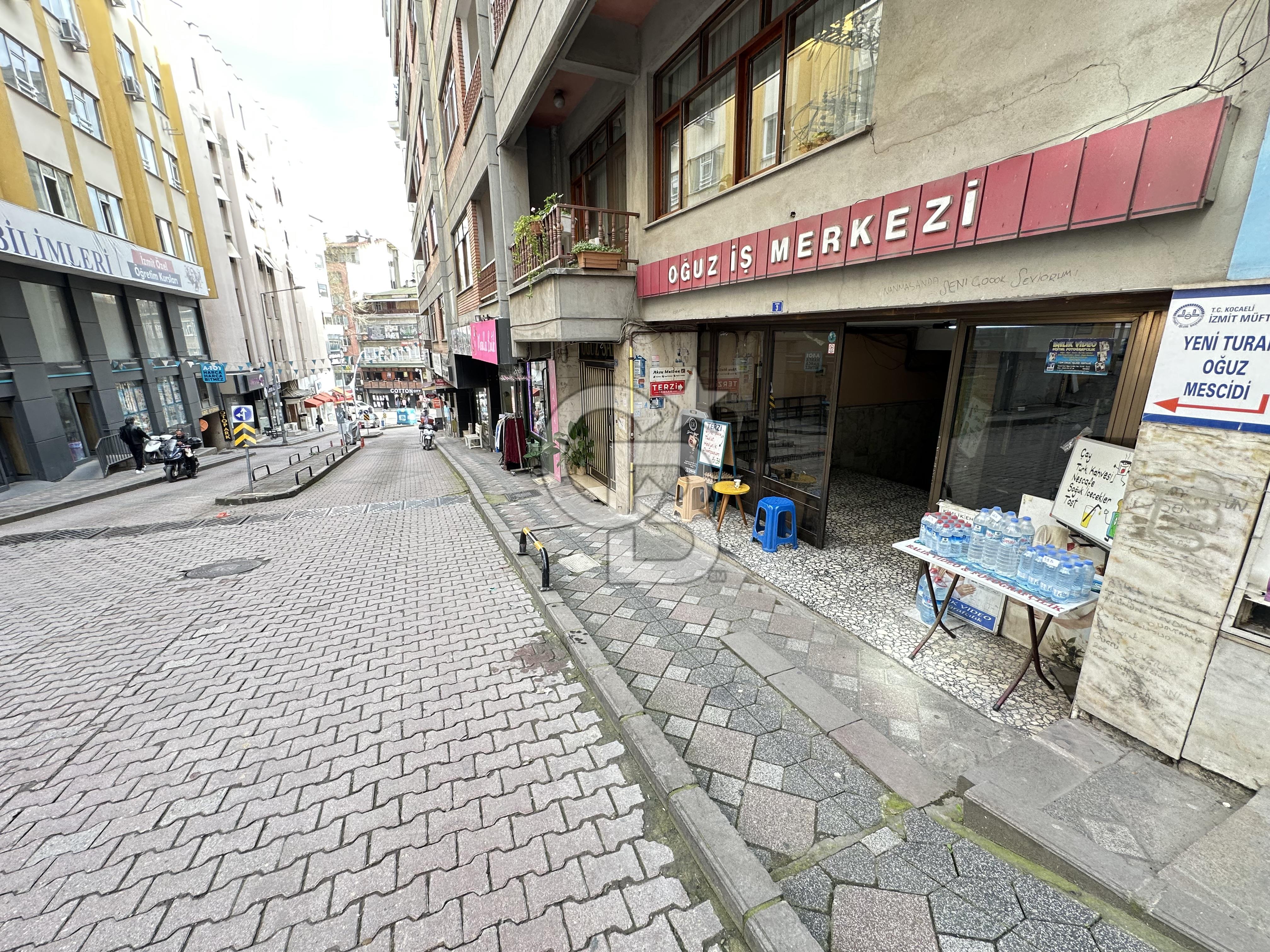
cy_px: 476
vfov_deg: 85.7
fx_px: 514
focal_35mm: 14
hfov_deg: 102.1
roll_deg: +0.9
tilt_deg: -10.6
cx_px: 635
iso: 80
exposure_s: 1/99
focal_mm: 2.22
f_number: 2.2
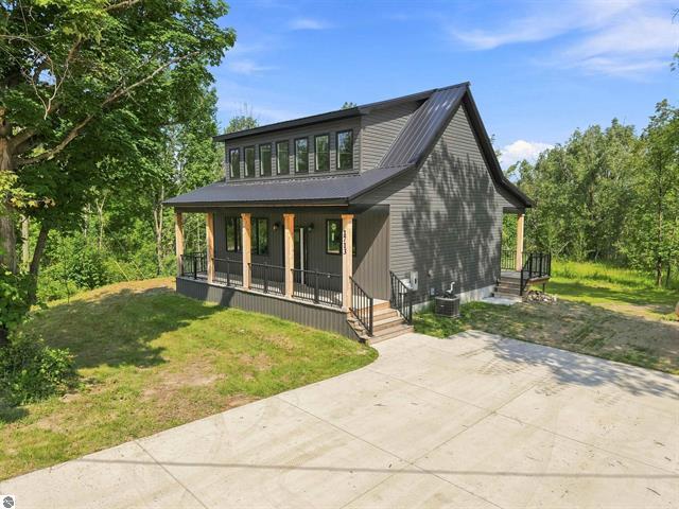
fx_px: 471
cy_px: 254
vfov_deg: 56.8
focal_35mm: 24
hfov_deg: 71.6
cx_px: 340
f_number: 1.8
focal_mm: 8.7
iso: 270
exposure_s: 1/800
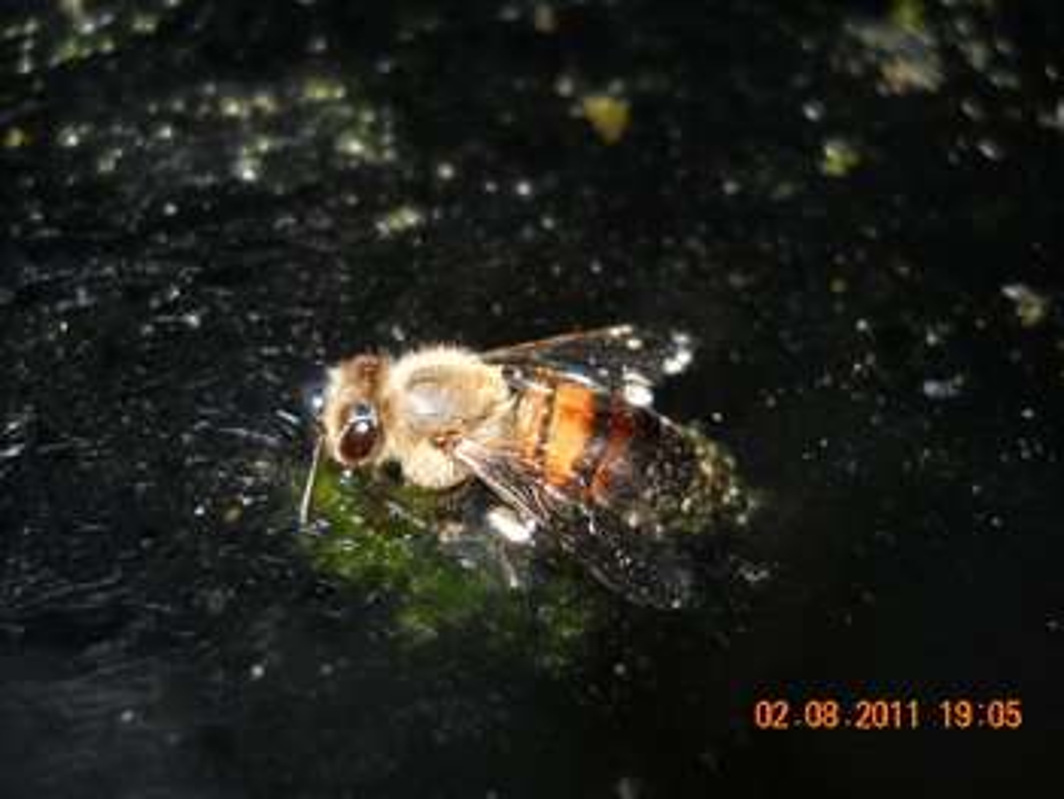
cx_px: 532
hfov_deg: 45.7
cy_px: 400
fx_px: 1261
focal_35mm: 41
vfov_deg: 35.2
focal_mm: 6.72
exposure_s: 1/30
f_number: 5.5
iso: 80
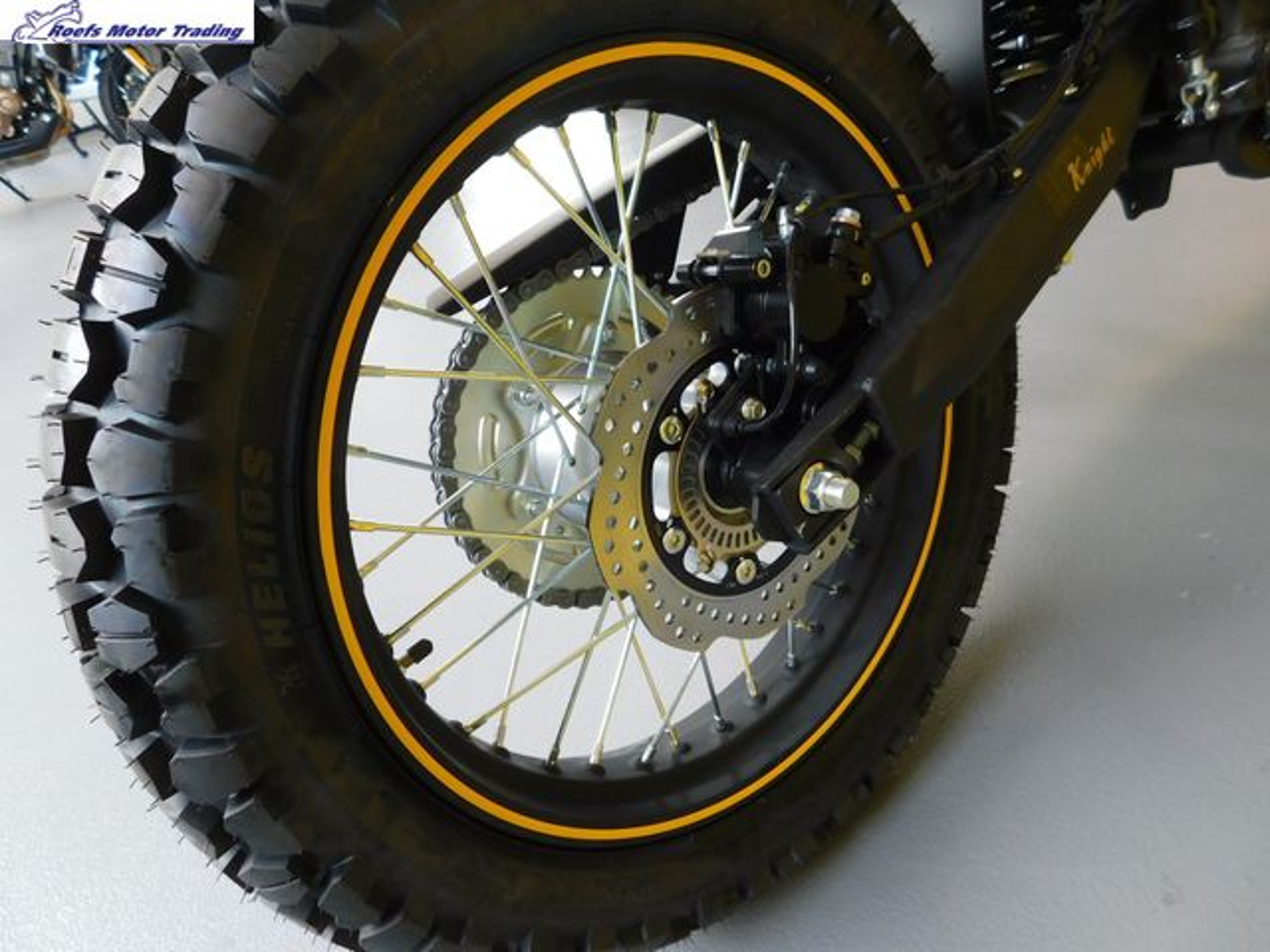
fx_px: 844
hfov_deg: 73.9
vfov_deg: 58.9
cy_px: 476
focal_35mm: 23
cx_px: 635
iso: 140
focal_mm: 4
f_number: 3
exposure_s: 1/30
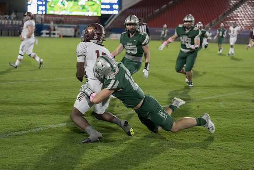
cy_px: 85
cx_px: 127
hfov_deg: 28.8
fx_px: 494
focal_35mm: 70
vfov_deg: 19.5
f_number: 2.8
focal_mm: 70
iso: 3200
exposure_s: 1/1250
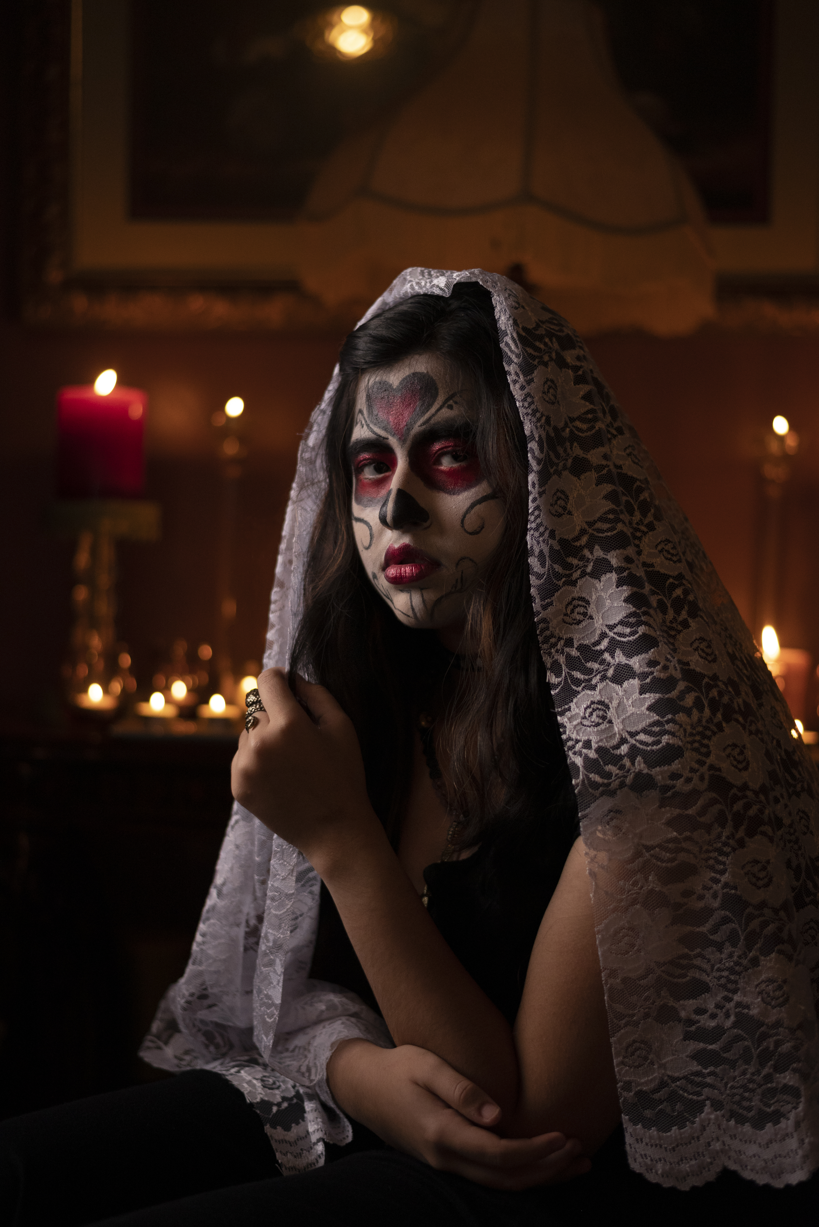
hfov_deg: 27.0
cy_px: 614
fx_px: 1705
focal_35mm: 50
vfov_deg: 39.6
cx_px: 410
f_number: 2.2
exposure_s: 1/400
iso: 1600
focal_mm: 50
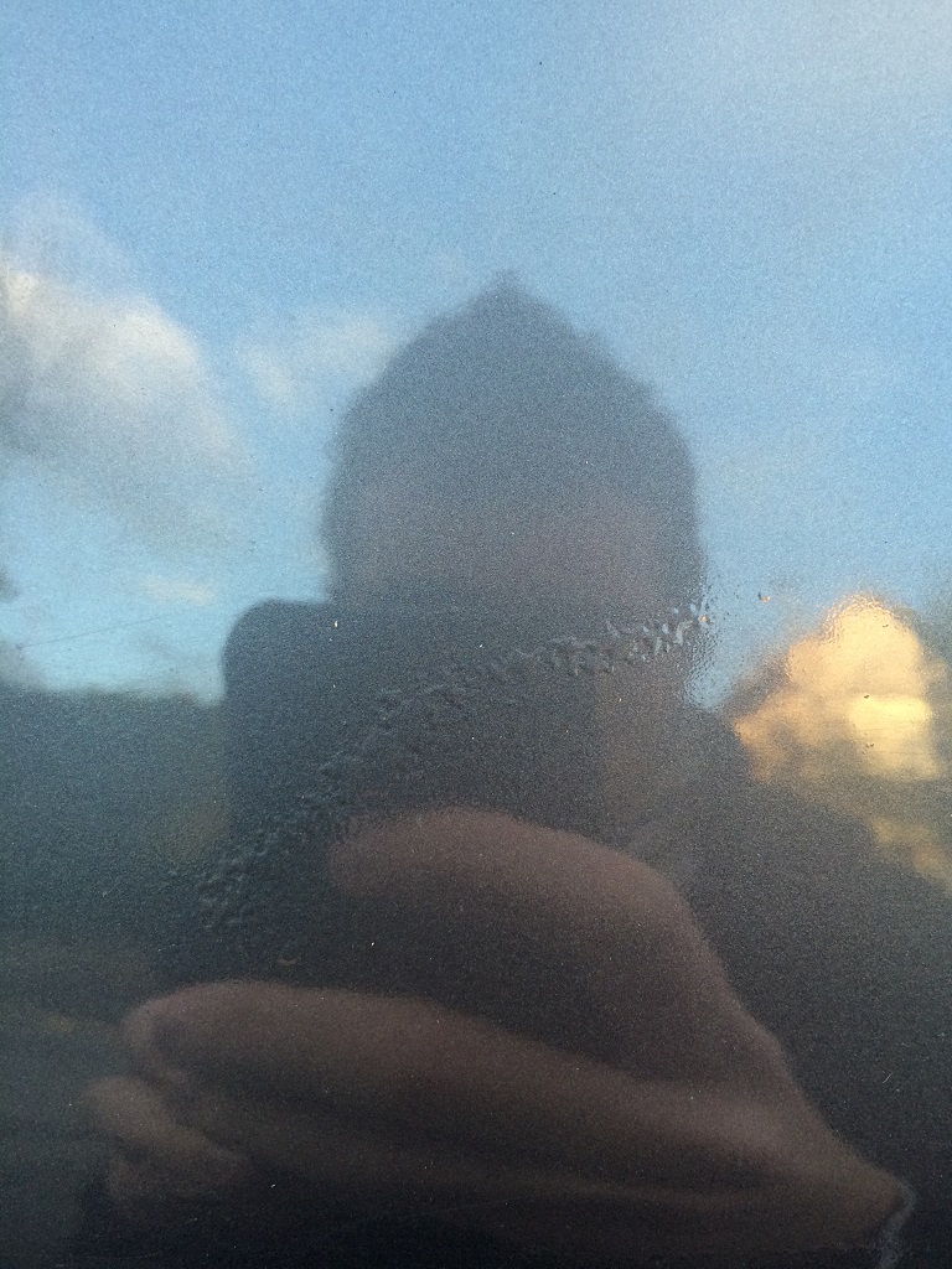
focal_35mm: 29
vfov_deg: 61.7
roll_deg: +1.4
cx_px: 476
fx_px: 1063
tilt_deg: -18.9
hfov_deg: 48.2
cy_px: 634
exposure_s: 1/30
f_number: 2.2
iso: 50
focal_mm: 4.15
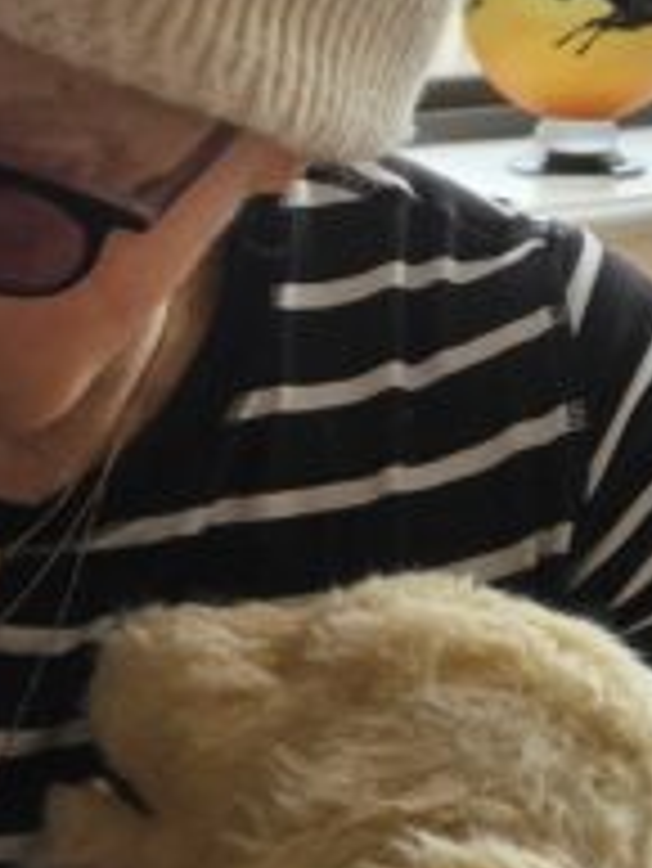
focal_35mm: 122
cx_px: -54
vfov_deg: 16.1
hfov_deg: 12.0
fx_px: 3060
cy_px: 378
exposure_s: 1/719
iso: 64
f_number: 1.8
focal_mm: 5.4
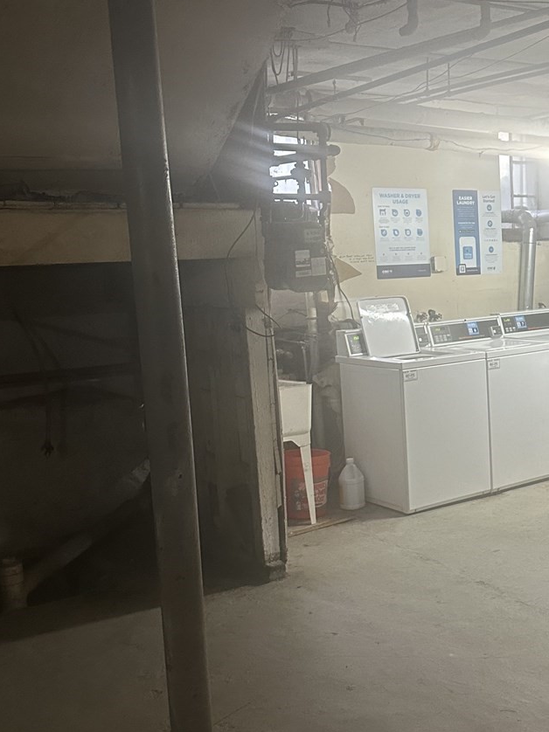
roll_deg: +2.4
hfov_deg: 31.6
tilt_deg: -6.7
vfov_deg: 43.0
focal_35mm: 44
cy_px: 377
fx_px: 931
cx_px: 472
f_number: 1.78
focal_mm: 6.86
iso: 400
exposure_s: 1/60
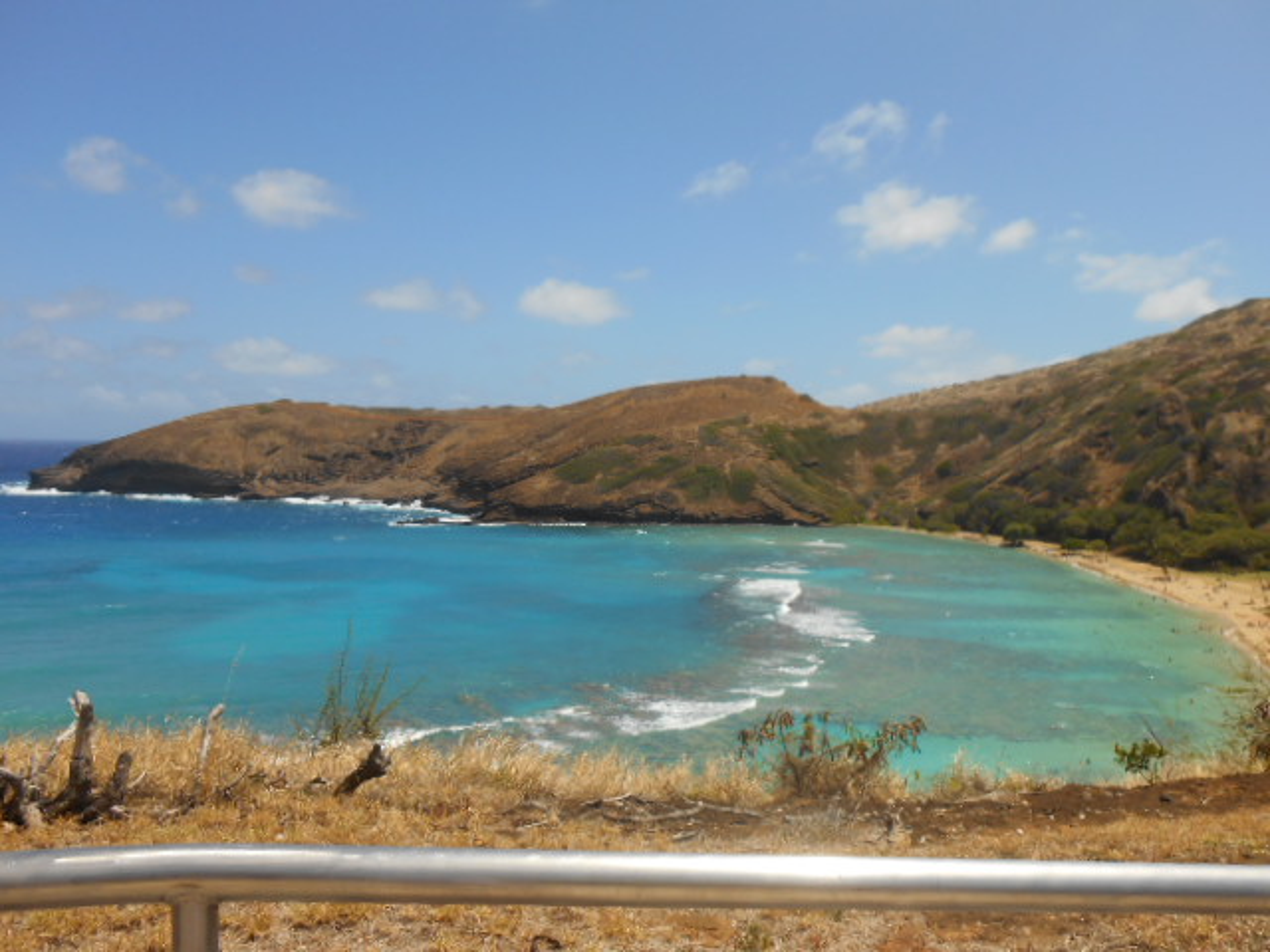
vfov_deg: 45.4
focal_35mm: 31
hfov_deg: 58.4
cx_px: 635
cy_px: 476
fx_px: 1137
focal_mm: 5.5
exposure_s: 1/1250
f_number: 3.6
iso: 80
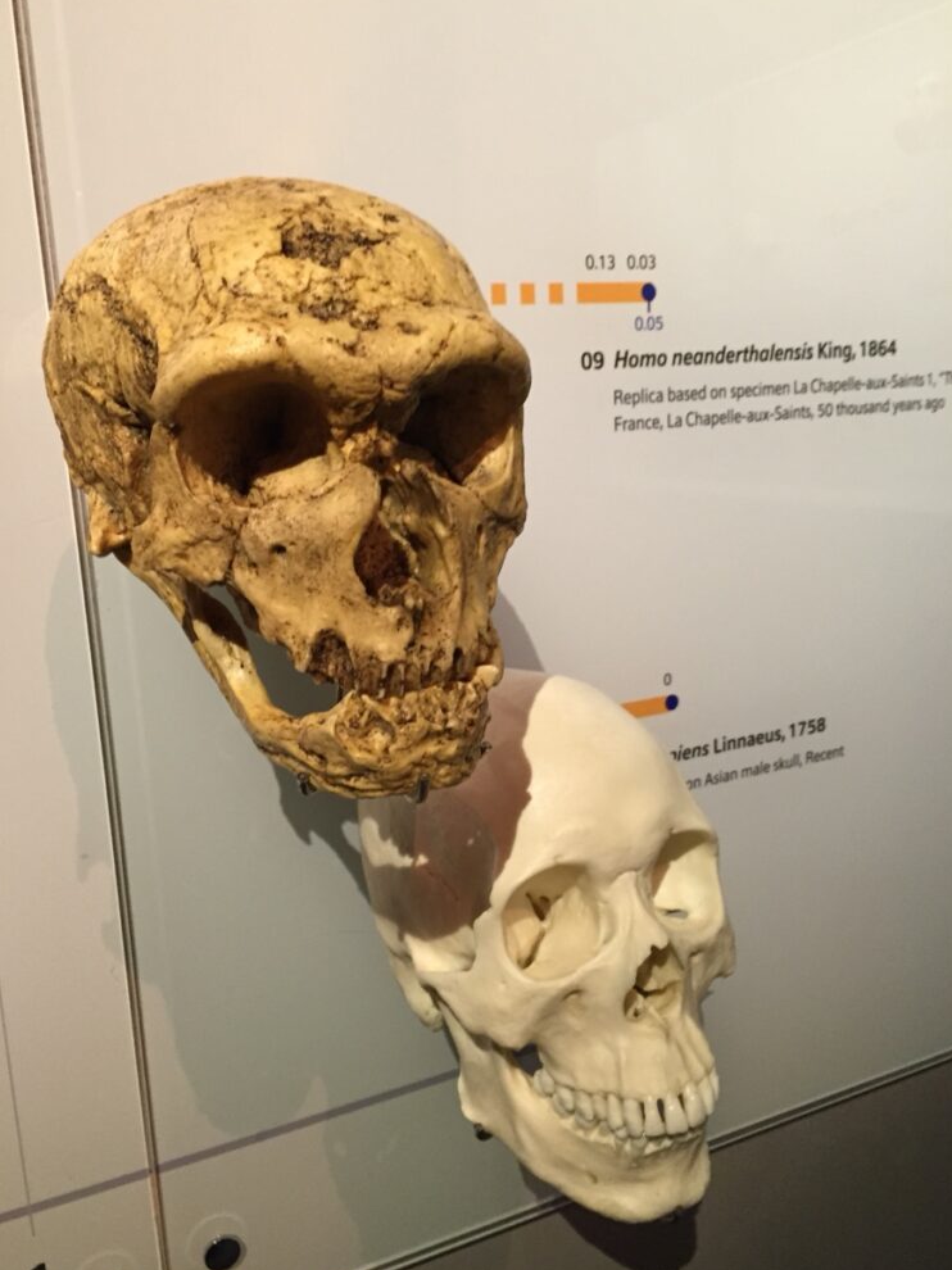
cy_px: 629
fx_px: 1101
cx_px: 472
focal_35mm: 30
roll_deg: +2.8
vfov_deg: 60.0
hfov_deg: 46.8
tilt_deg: -10.4
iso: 125
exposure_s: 1/30
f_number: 2.2
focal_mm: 4.15
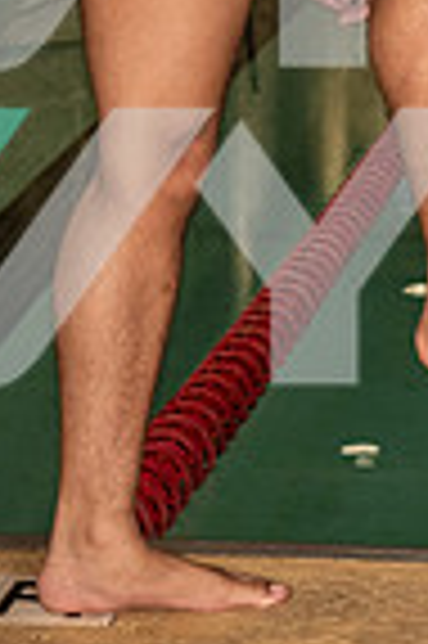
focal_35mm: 164
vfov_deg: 12.3
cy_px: -68
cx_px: 433
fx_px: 2932
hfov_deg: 8.3
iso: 1000
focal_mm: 52
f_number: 6.3
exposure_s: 1/400
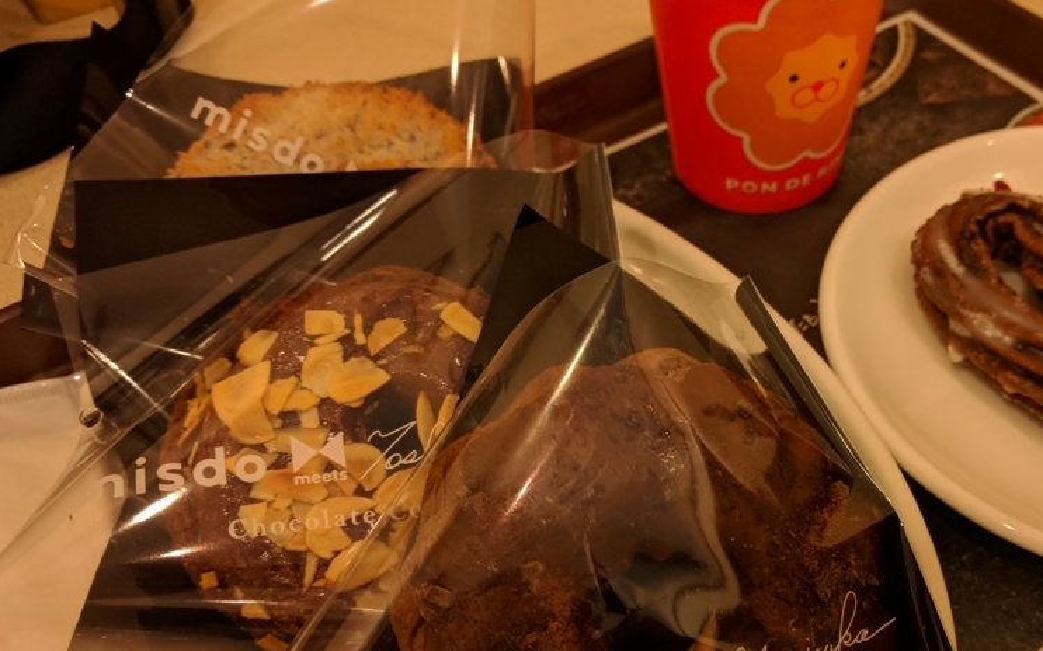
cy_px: 382
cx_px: 695
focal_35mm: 38
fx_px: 1080
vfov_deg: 33.5
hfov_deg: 50.6
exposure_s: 1/103
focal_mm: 4.67
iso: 289
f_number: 2
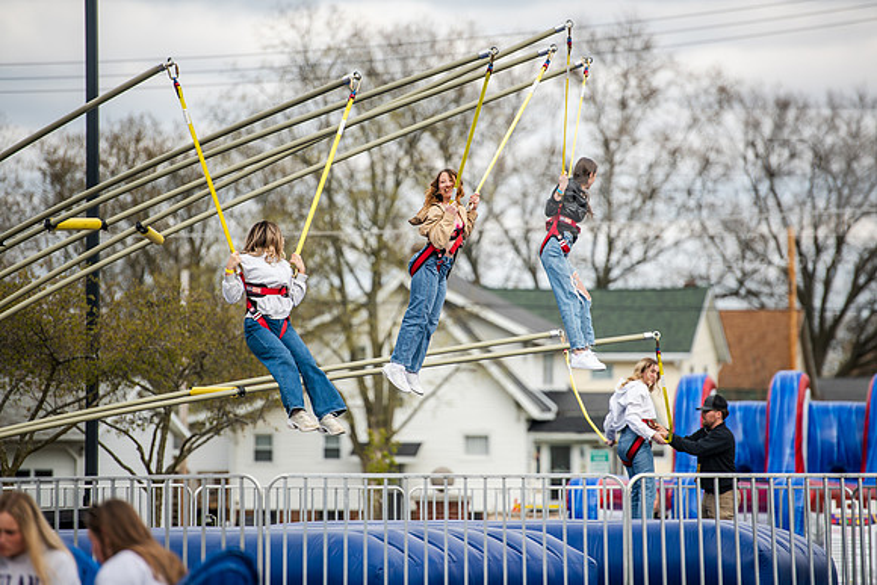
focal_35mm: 200
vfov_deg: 6.9
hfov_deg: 10.3
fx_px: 4873
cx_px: 438
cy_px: 292
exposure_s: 1/800
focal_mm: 200
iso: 100
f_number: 3.2
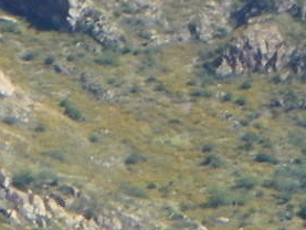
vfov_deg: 1.2
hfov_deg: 1.6
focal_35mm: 1233
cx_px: 898
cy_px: 270
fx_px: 10904
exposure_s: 1/400
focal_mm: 29.7
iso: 64
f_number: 4.5
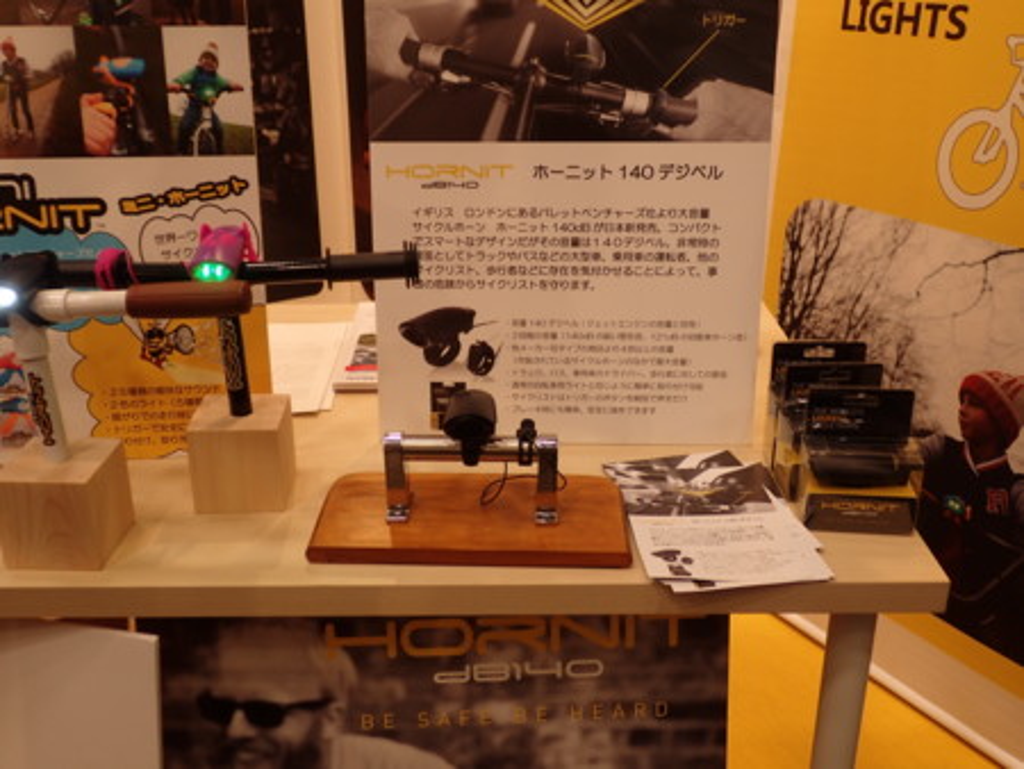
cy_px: 384
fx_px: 1036
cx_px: 512
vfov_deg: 40.7
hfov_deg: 52.6
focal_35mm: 35
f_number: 2.6
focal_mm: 6.42
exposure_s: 1/25
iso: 100
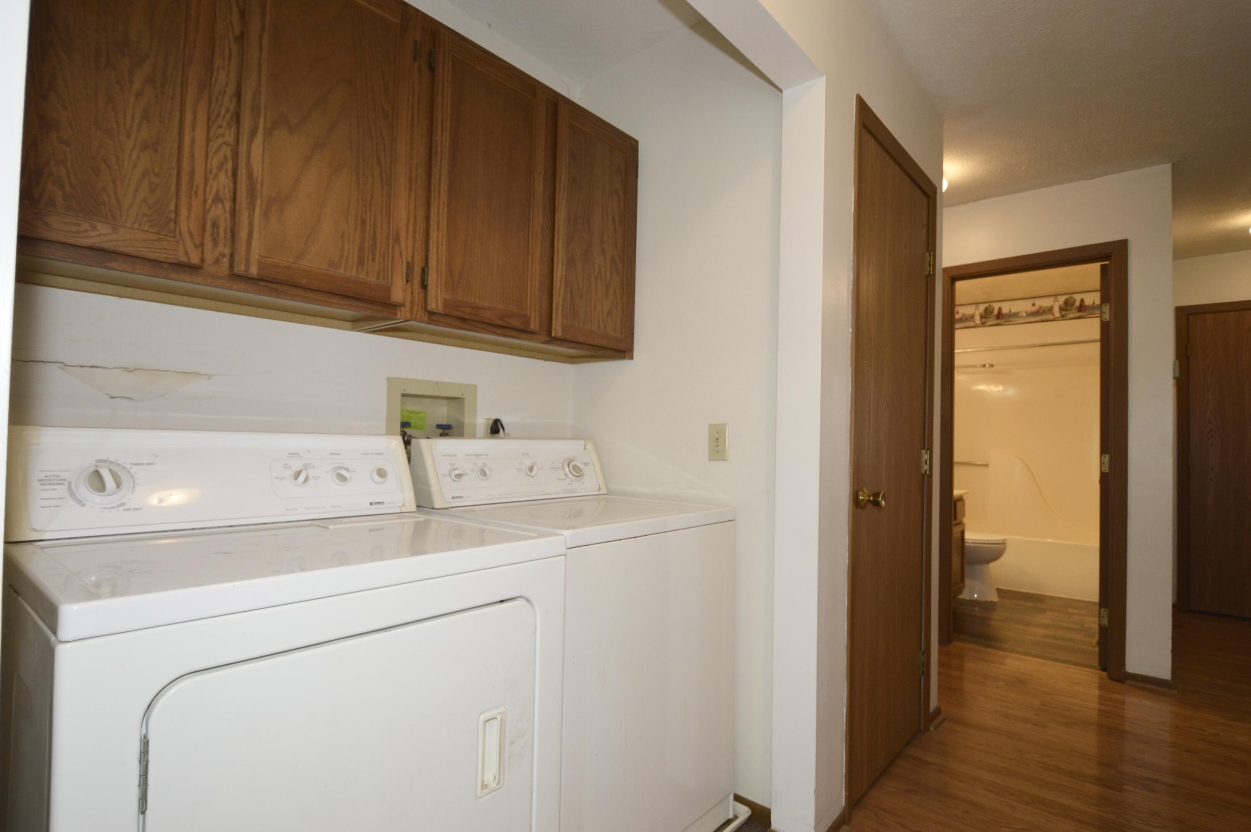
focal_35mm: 16
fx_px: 573
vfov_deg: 71.9
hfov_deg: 95.0
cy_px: 416
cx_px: 626
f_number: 3.5
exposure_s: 1/60
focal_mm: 11
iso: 500
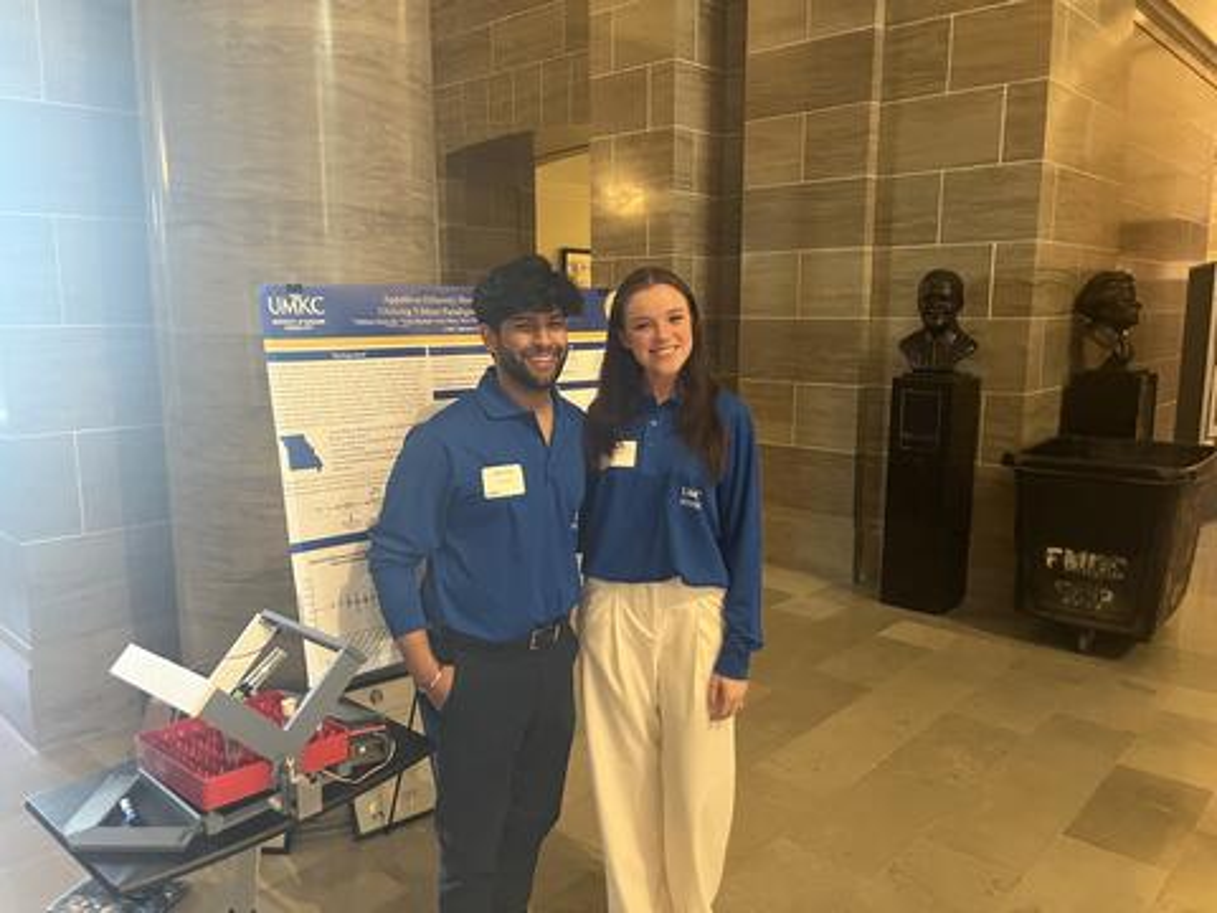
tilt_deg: -9.6
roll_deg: -0.2
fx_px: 914
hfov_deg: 67.3
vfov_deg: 53.1
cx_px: 608
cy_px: 456
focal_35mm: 26
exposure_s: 1/30
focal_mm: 5.1
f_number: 1.6
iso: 640
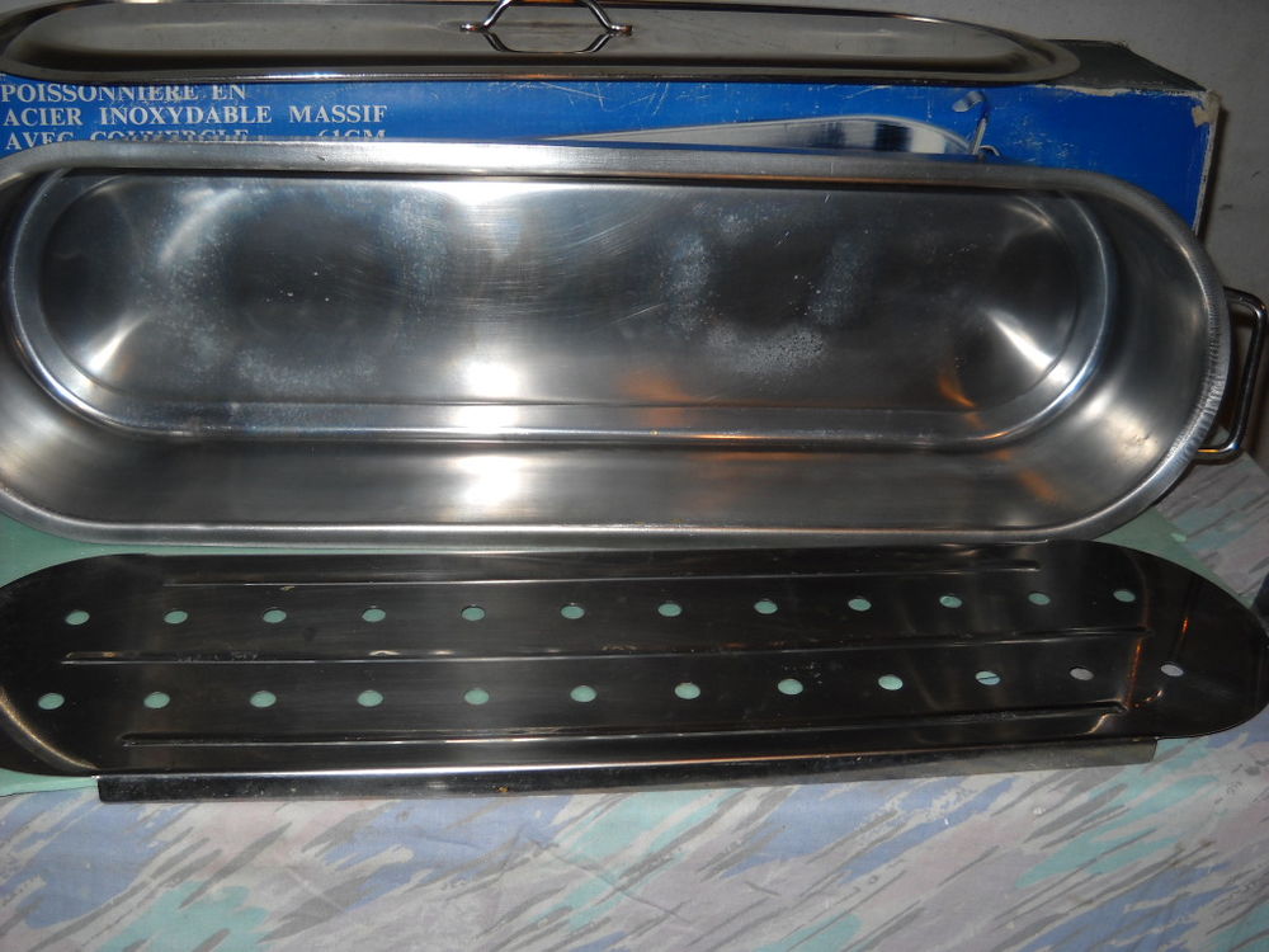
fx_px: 1503
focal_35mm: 41
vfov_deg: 35.1
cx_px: 634
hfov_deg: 45.8
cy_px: 476
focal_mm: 6.72
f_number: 3.1
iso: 64
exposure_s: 1/30
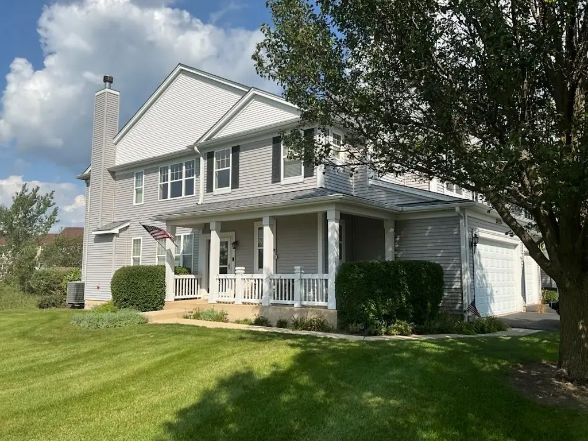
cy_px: 220
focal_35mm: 29
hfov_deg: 61.7
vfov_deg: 48.2
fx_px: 493
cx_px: 294
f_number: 1.8
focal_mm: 3
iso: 25
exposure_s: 1/2320
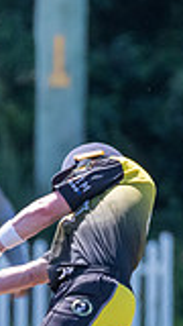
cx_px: 67
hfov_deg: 0.5
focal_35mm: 2364
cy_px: 295
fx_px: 20393
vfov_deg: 0.9
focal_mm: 600
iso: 1400
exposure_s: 1/2000
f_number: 6.3
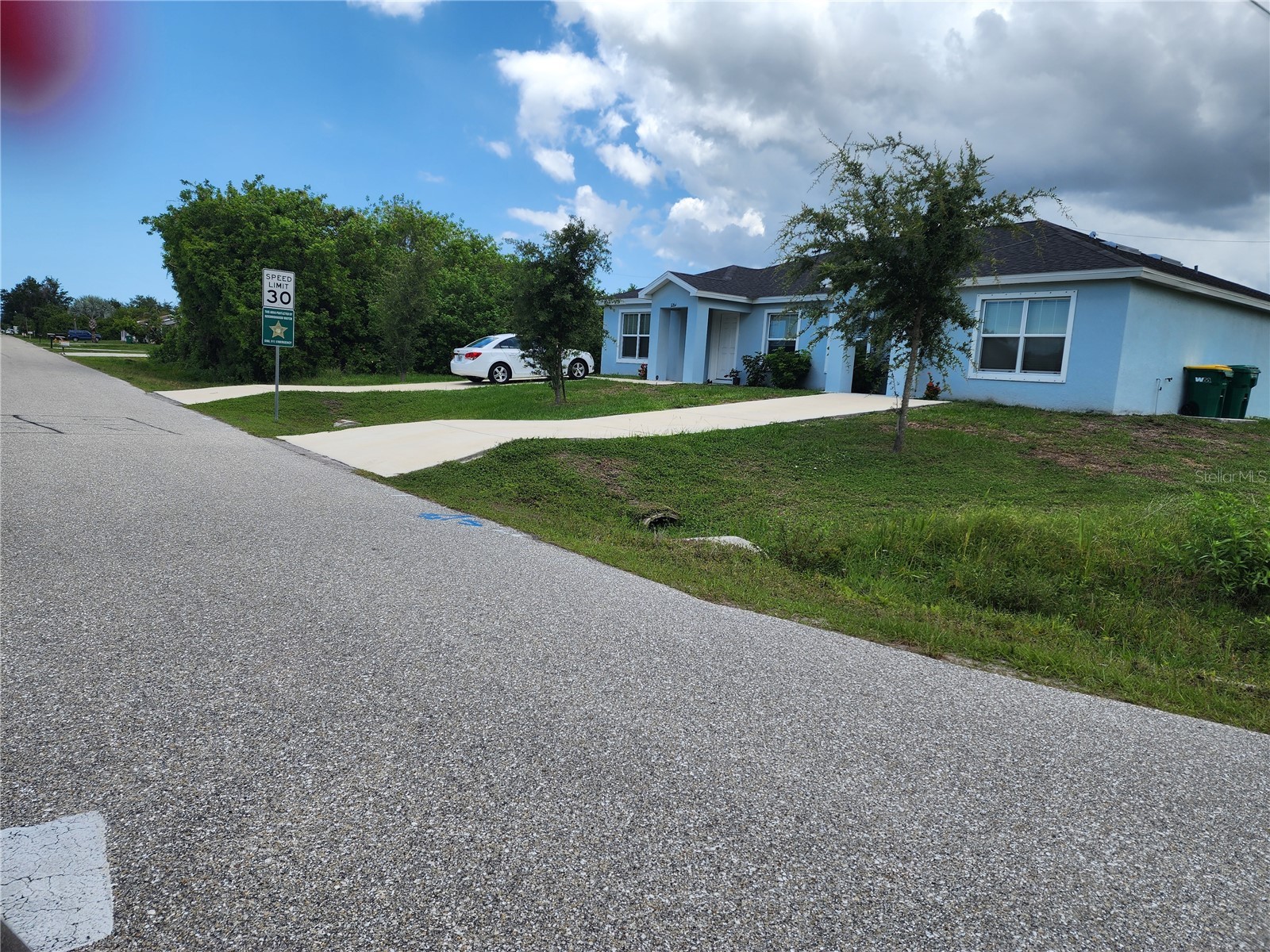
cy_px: 476
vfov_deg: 58.9
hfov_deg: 73.9
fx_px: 844
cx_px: 635
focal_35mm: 23
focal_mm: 6.4
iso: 12
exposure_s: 1/829
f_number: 1.8
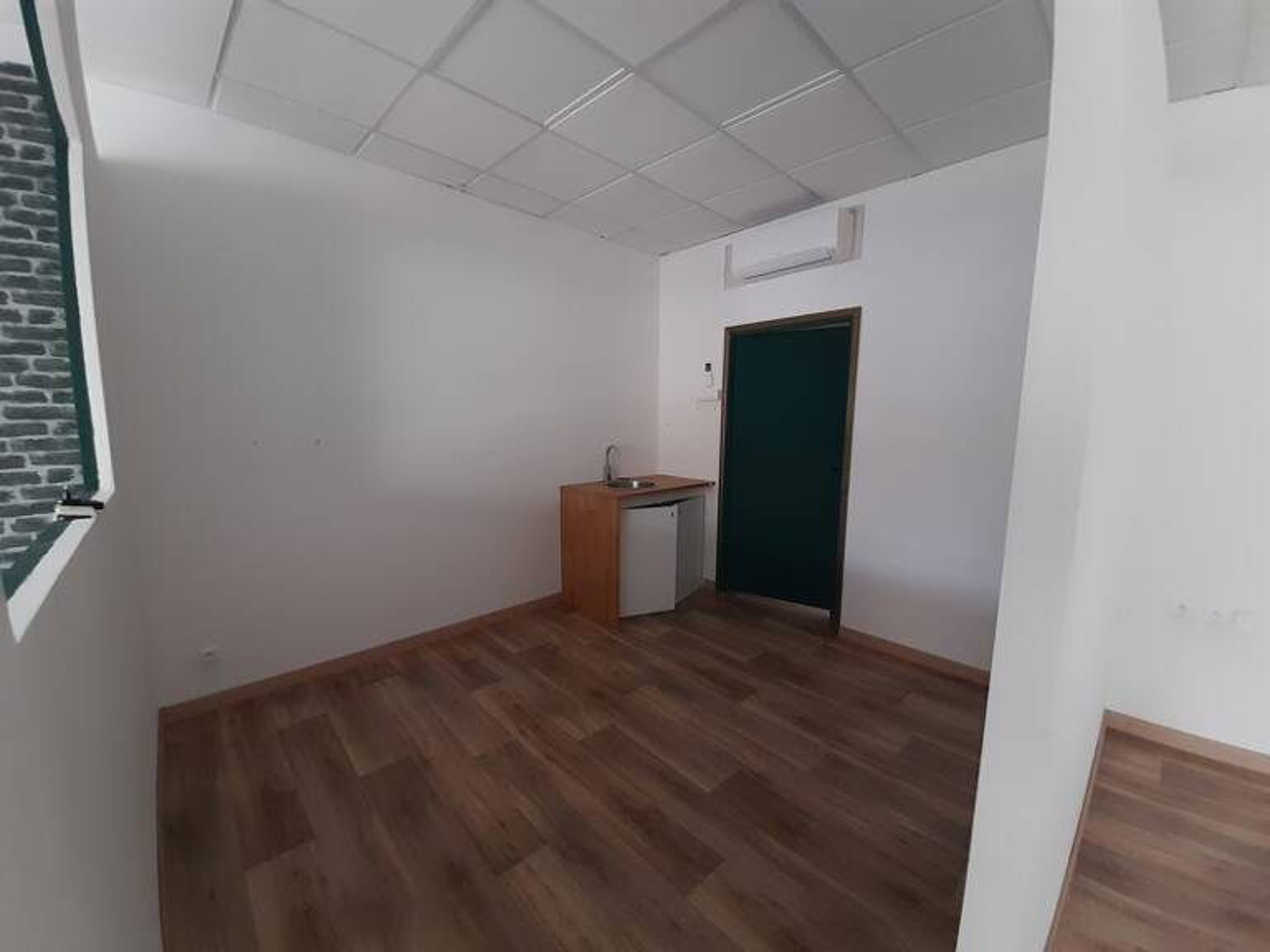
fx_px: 477
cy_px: 476
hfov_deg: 106.2
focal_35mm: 13
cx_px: 635
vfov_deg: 89.9
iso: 320
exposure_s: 1/25
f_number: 2.2
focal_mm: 1.42
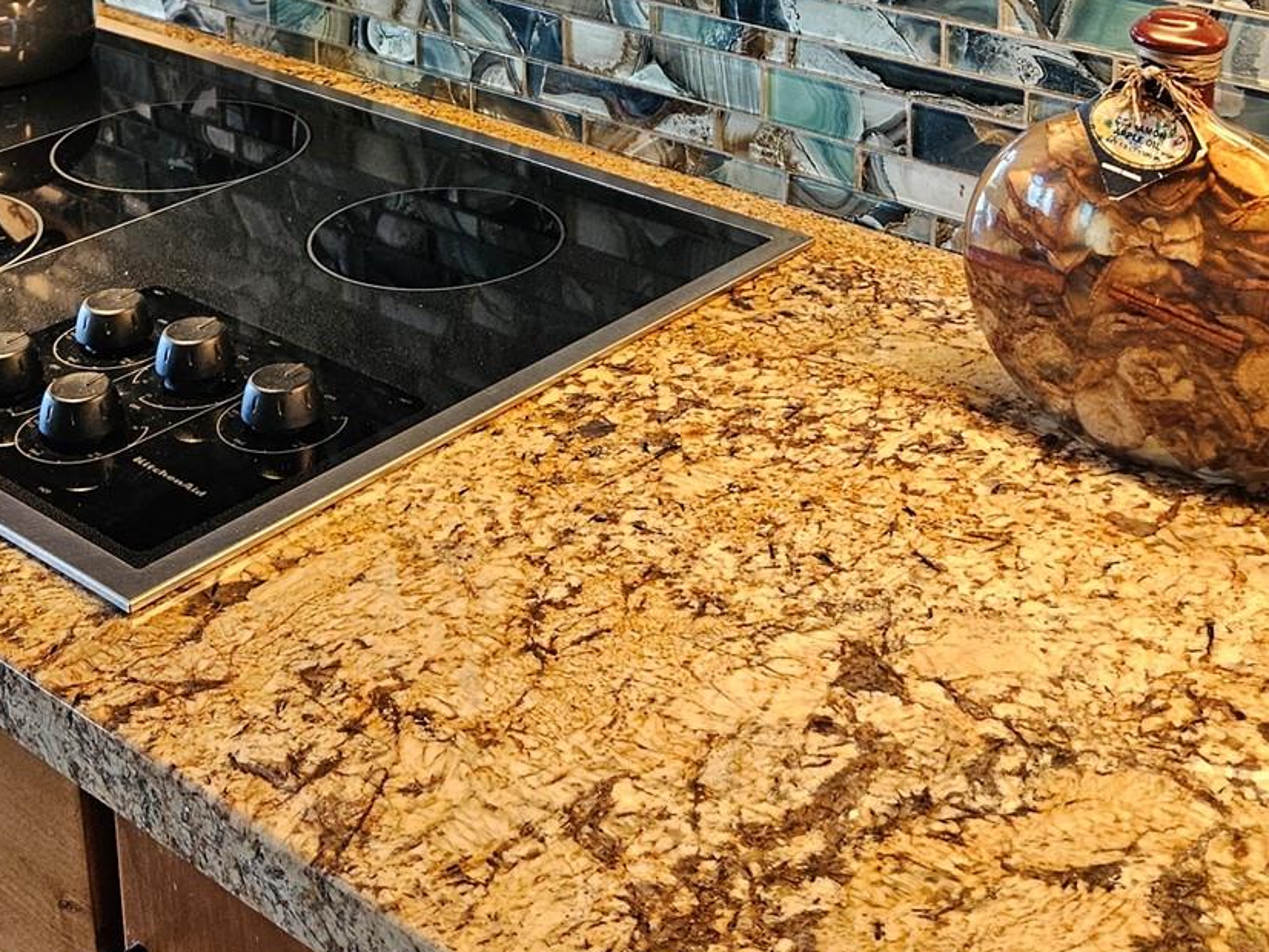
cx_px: 558
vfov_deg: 23.9
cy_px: -107
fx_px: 2090
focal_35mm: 57
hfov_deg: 33.7
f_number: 1.8
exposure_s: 1/120
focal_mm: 5.4
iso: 320
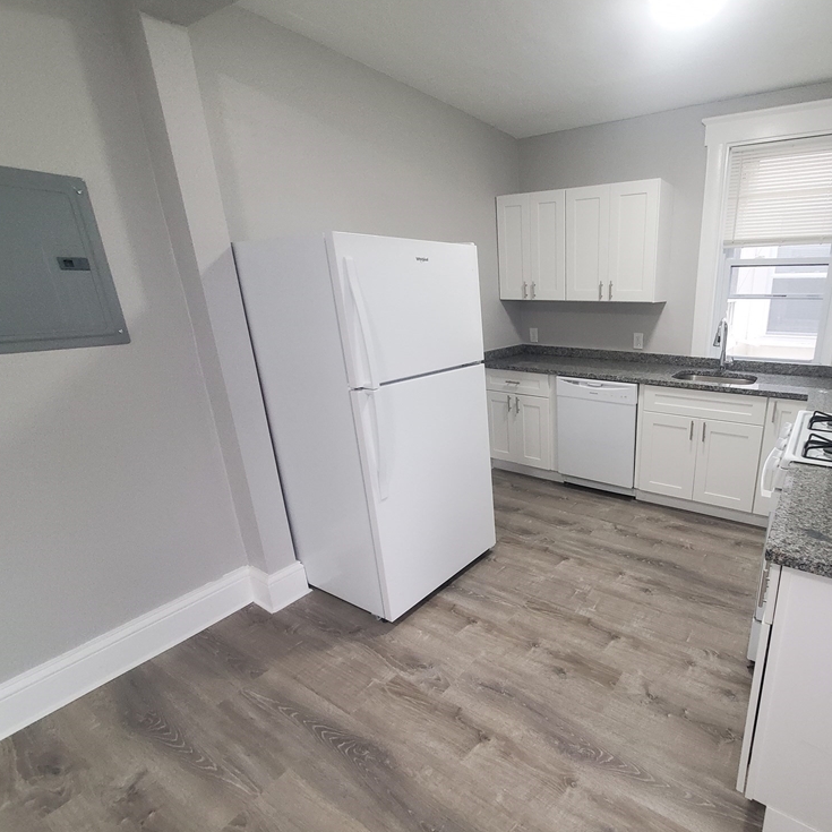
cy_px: 420
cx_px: 576
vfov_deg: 87.4
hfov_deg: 83.4
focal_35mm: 16
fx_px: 435
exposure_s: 1/60
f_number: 2.2
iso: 500
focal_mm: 1.8
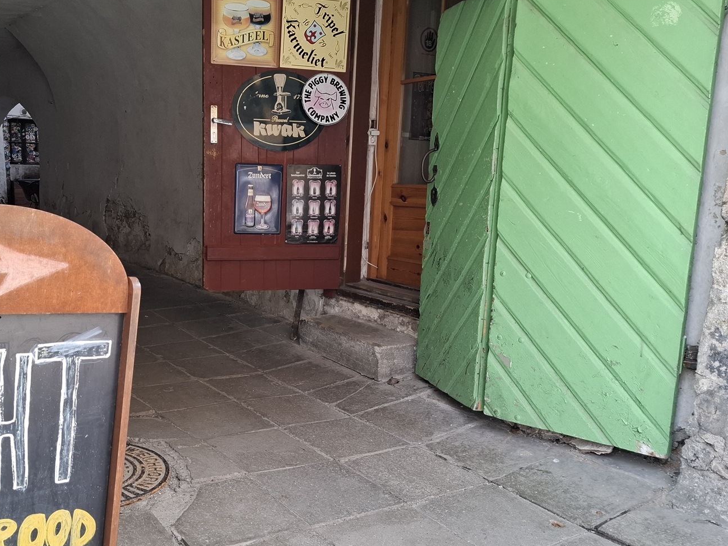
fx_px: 715
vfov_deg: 41.8
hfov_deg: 53.2
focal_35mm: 34
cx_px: 261
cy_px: 297
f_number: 1.8
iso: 50
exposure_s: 1/100
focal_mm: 5.54
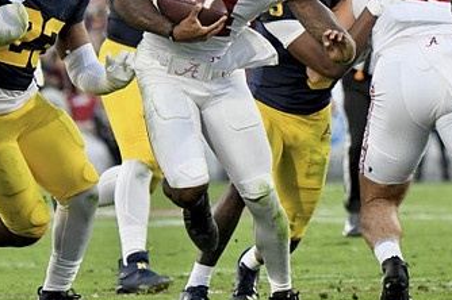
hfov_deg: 3.2
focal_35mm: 651
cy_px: 57
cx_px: 226
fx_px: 8166
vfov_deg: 2.1
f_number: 5.6
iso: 3200
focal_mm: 250
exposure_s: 1/1000
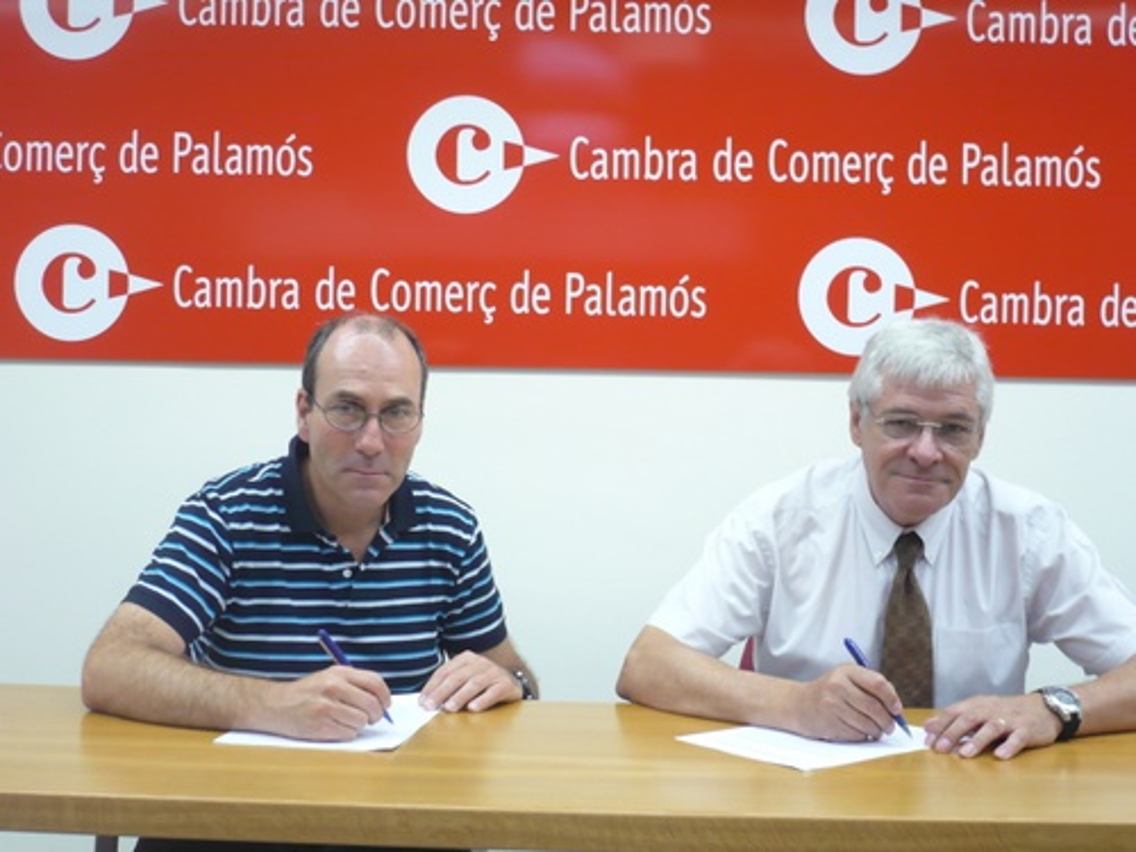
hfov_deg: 38.2
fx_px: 1641
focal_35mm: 50
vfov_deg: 29.1
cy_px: 426
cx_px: 568
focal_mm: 8.3
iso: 200
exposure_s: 1/30
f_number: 3.4
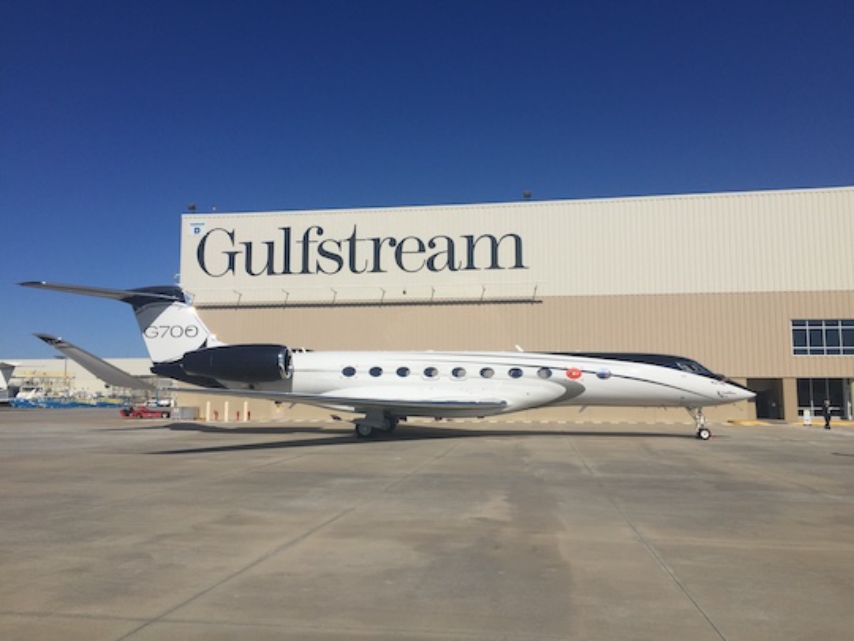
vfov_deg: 48.2
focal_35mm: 29
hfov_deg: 61.7
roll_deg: -0.6
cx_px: 427
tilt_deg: +5.4
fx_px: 715
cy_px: 320
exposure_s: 1/7937
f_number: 2.2
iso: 32
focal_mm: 4.15
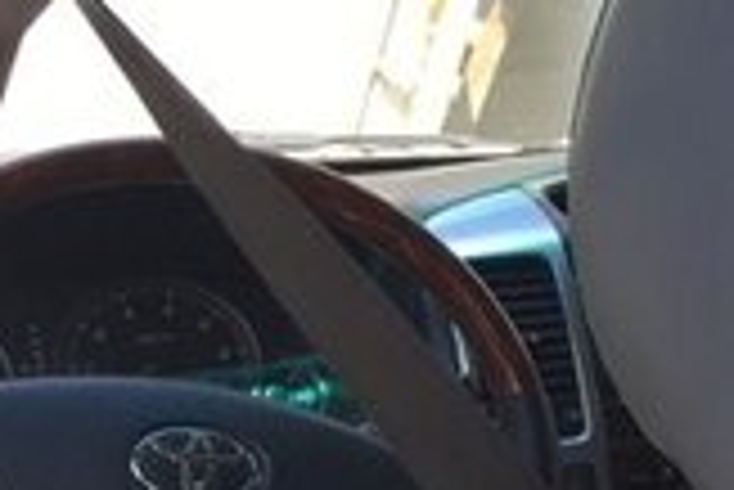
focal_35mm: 122
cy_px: 214
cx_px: 1468
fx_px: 2490
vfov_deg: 11.3
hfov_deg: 14.1
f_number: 2.2
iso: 25
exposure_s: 1/142
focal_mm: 4.15
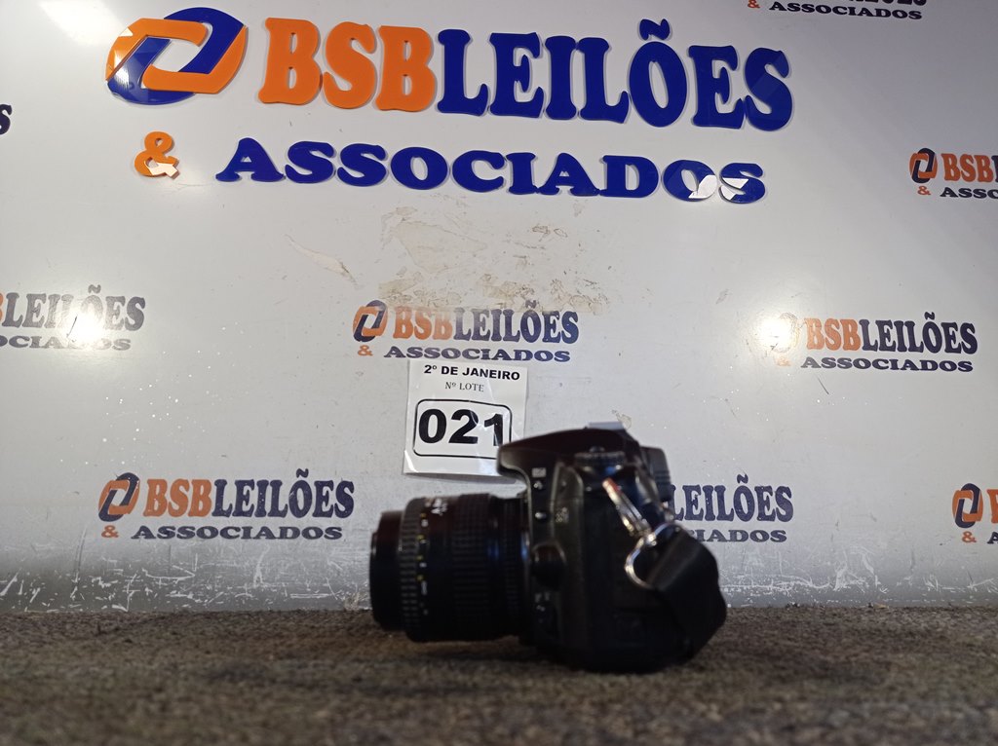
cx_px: 499
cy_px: 373
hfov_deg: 63.5
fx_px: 807
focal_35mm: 28
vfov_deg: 49.7
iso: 128
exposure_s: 1/120
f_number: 1.79
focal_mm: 4.7
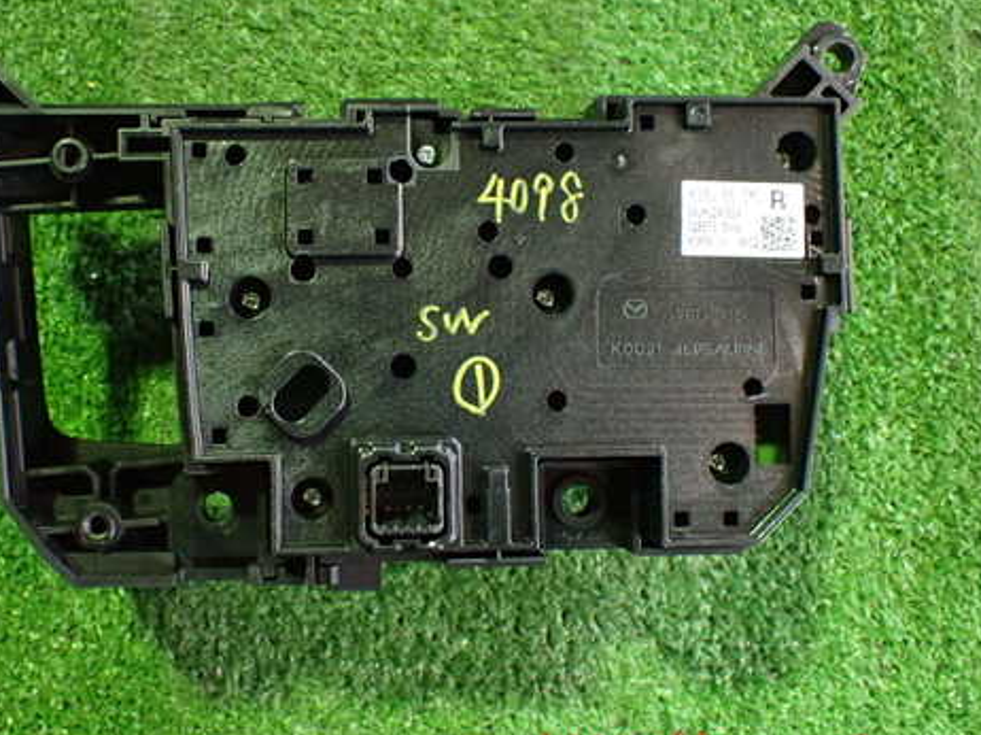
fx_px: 1105
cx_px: 384
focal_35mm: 39
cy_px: 304
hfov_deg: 47.6
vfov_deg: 36.7
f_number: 2.3
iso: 800
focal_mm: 5.4
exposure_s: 1/30
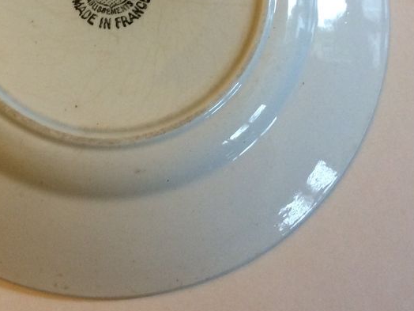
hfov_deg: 31.1
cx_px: 100
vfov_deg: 23.3
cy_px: 23
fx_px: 730
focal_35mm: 61
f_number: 2.4
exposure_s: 1/25
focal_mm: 3.3
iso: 100
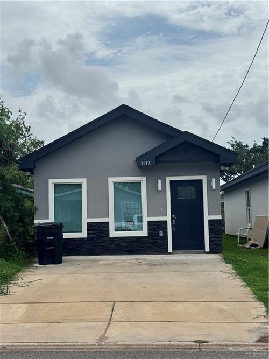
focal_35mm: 48
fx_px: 498
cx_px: 134
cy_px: 180
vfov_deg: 39.7
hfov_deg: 30.3
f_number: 1.78
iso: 64
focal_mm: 6.76
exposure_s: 1/10526
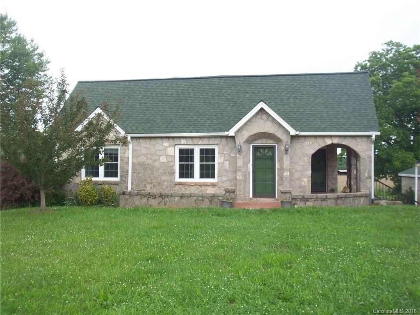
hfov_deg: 47.9
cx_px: 210
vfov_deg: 36.8
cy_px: 158
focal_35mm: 39
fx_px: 473
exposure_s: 1/125
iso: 64
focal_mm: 6.4
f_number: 3.9
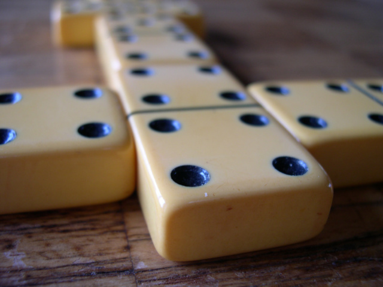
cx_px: 192
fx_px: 420
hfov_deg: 49.0
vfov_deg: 37.7
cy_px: 144
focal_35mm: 38
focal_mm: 8
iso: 100
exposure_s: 1/71.3
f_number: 2.8
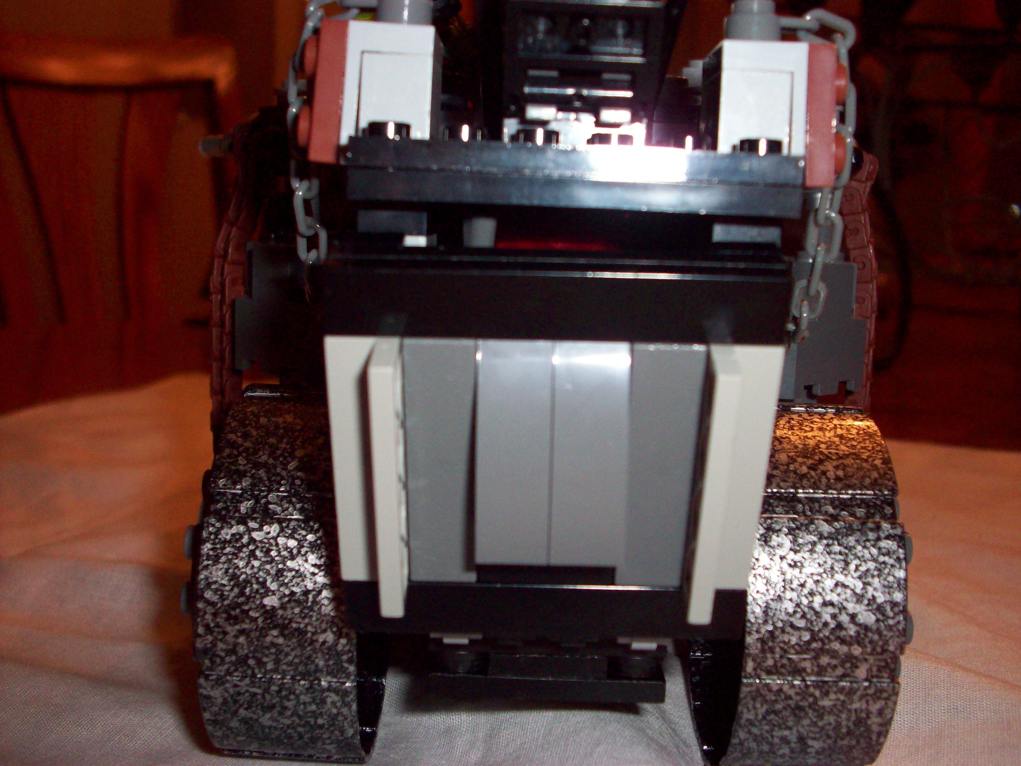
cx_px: 510
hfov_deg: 50.1
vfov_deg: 38.7
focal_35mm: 37
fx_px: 1091
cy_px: 383
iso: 160
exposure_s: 1/64
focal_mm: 6.2
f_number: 2.8
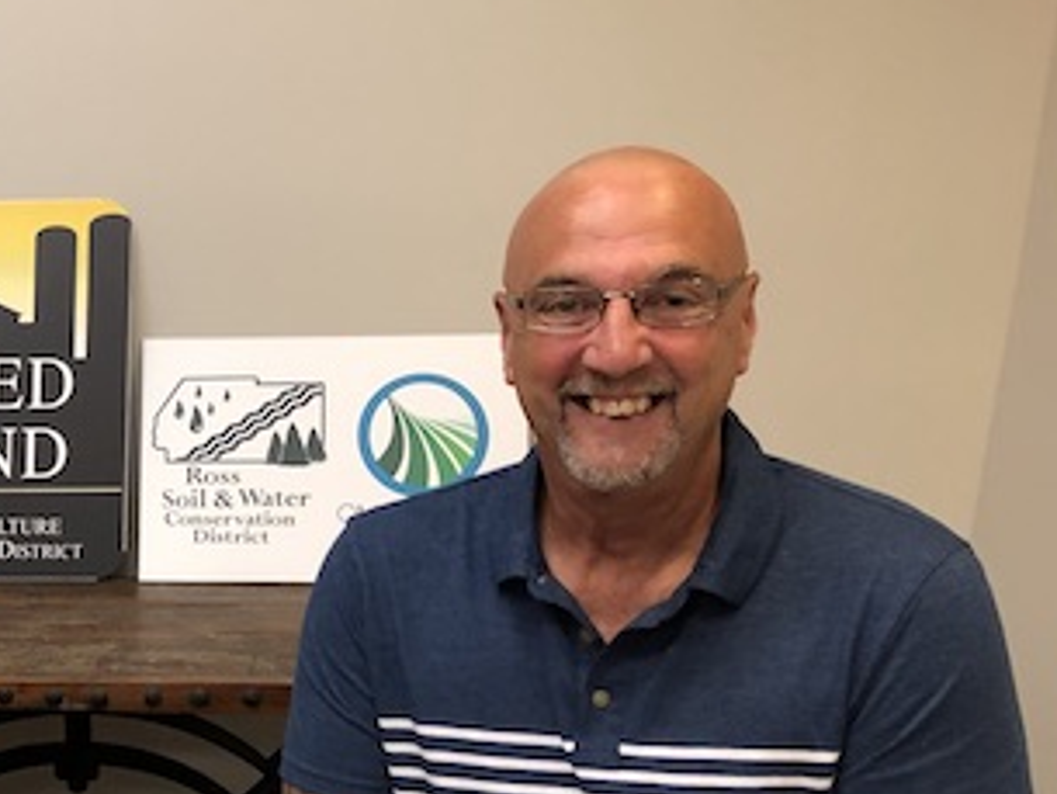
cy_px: 714
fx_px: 2016
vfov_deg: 21.8
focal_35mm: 66
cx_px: -187
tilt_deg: -17.2
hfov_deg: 26.4
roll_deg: +0.2
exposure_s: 1/15
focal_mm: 3.99
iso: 40
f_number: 1.8
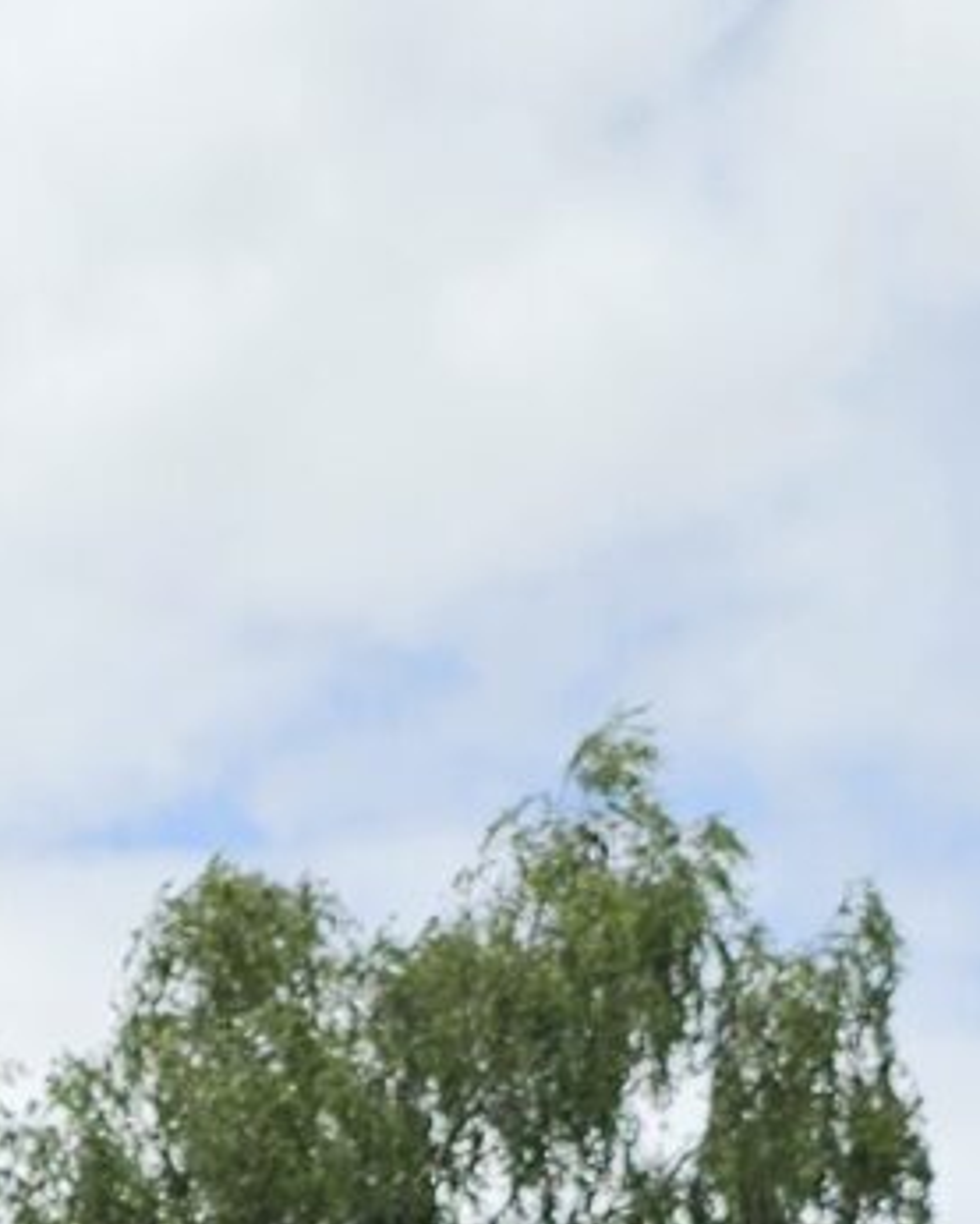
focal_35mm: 166
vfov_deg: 10.6
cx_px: -350
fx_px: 6016
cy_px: 2529
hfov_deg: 9.1
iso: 10
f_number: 1.7
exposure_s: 1/536
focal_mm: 6.3
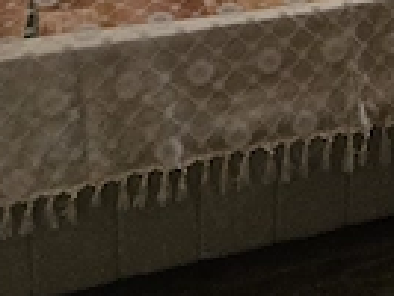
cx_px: 358
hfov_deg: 27.1
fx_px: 786
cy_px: -278
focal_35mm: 69
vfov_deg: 16.7
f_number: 1.8
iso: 640
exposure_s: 1/100
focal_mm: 5.4
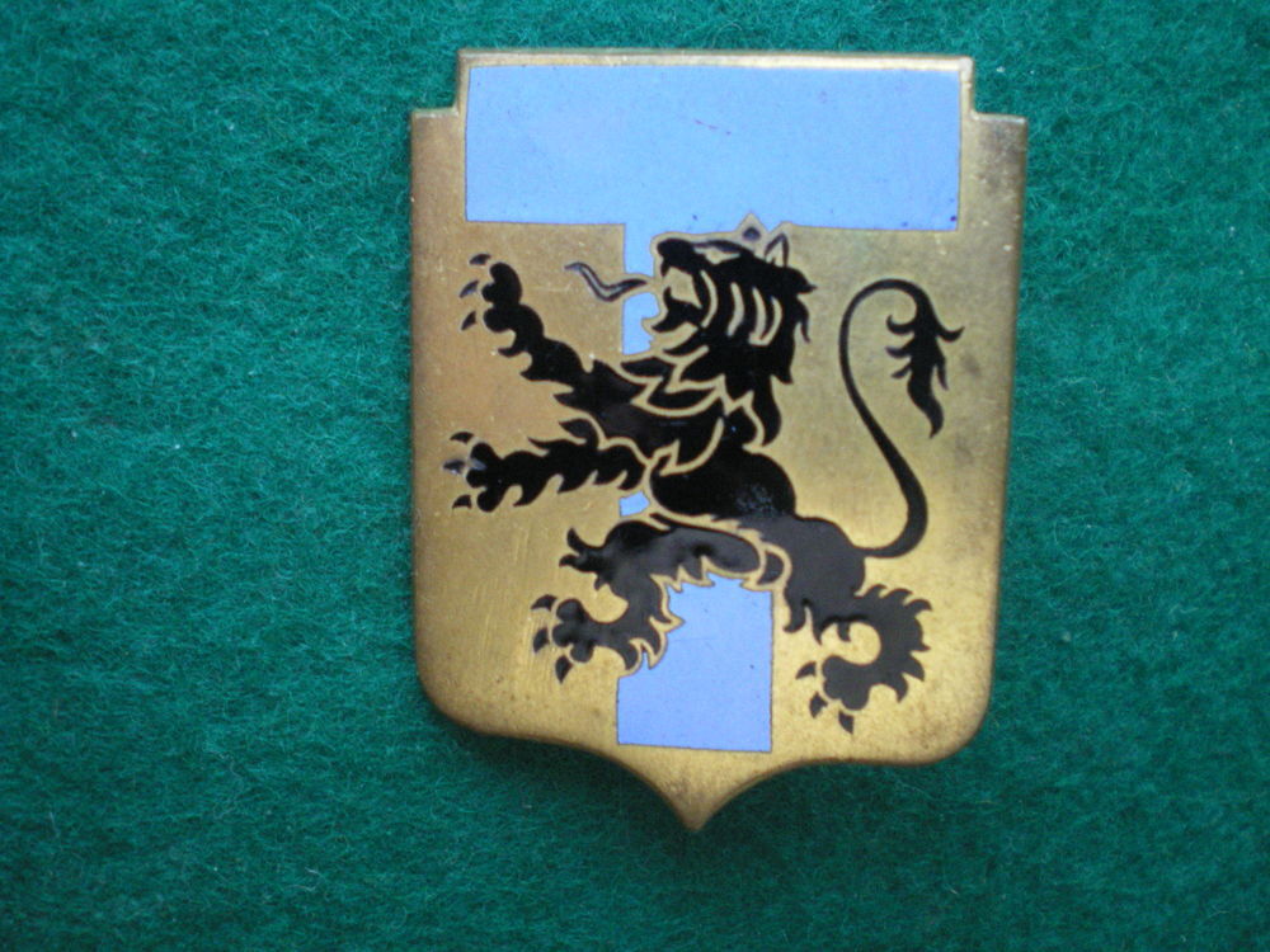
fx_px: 1394
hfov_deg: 49.0
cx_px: 635
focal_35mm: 38
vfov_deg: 37.7
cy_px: 476
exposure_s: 1/30
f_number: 3.1
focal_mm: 6.3
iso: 400
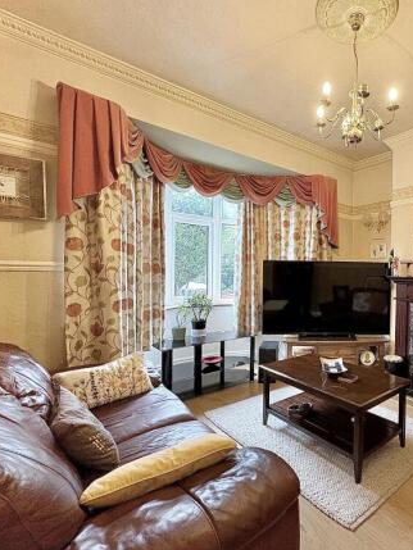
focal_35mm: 19
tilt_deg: -0.4
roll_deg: -1.0
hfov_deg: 63.6
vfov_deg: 84.6
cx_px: 321
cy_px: 278
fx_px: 302
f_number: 2.2
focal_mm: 2.22
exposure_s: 1/50
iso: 640
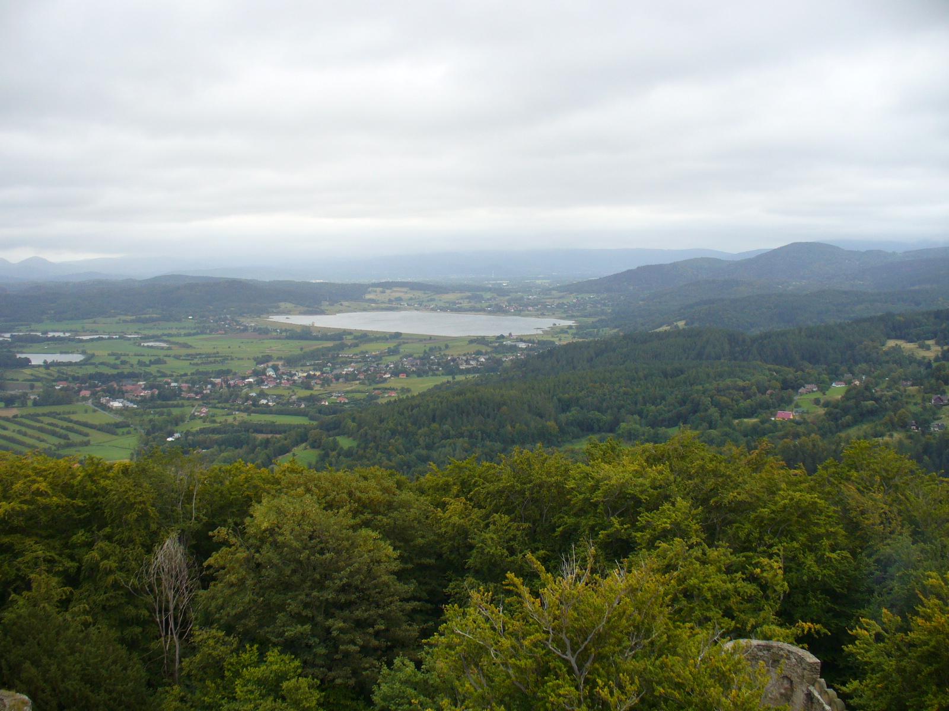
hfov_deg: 50.1
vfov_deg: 38.7
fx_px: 1014
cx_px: 474
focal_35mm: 37
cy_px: 356
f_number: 2.8
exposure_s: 1/250
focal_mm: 6.1
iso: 80
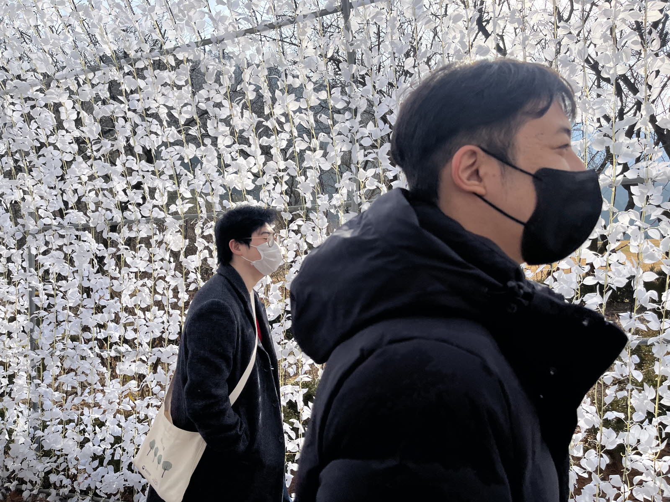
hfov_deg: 67.3
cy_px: 251
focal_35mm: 26
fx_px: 503
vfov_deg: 53.1
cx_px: 335
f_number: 1.6
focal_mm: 5.1
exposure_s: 1/1890
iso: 50
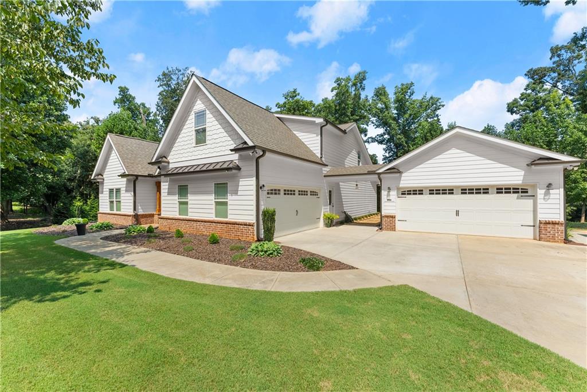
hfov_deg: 104.2
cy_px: 196
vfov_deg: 81.2
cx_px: 294
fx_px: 228
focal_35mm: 14
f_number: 7.1
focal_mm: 14
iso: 640
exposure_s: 1/320
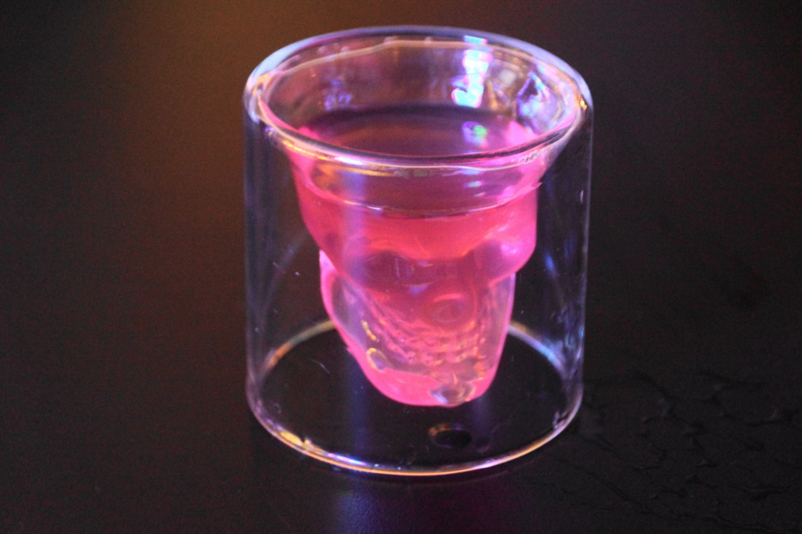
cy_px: 267
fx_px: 3006
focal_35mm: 135
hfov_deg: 15.2
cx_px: 401
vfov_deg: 10.2
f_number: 5.6
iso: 1600
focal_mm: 90
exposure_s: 1/4
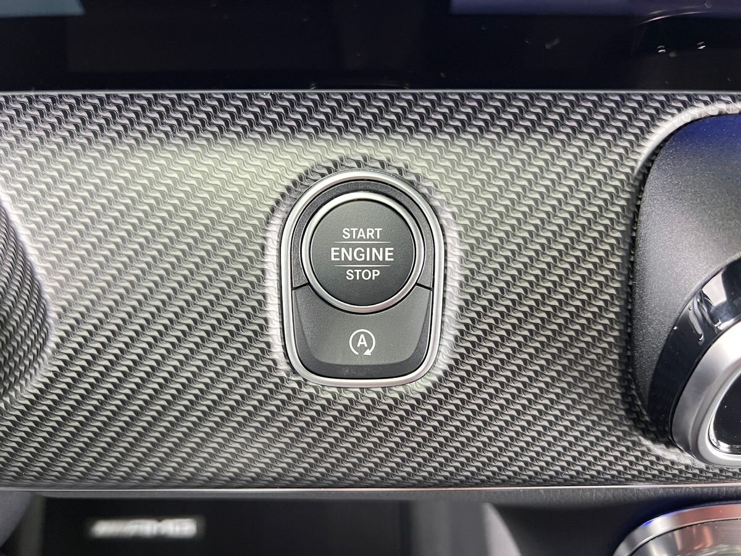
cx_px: 370
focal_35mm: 26
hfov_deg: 67.3
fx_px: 557
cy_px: 278
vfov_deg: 53.1
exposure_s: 1/53
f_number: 1.5
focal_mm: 5.7
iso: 400
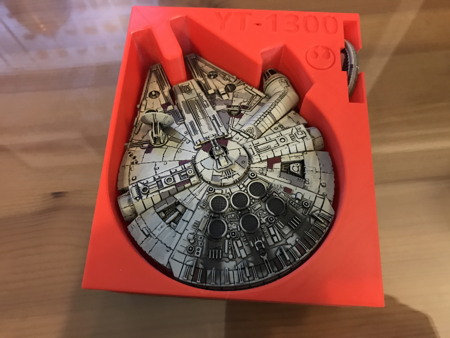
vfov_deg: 49.7
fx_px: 364
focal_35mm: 28
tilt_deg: -69.9
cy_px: 169
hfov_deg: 63.4
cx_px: 225
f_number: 1.8
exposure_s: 1/9
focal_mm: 3.99
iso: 100
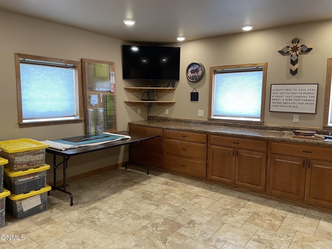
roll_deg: +0.4
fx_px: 249
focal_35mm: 26
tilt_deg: -6.5
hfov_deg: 67.3
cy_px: 124
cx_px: 166
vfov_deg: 53.1
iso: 250
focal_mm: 4.2
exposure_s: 1/60
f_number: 1.6
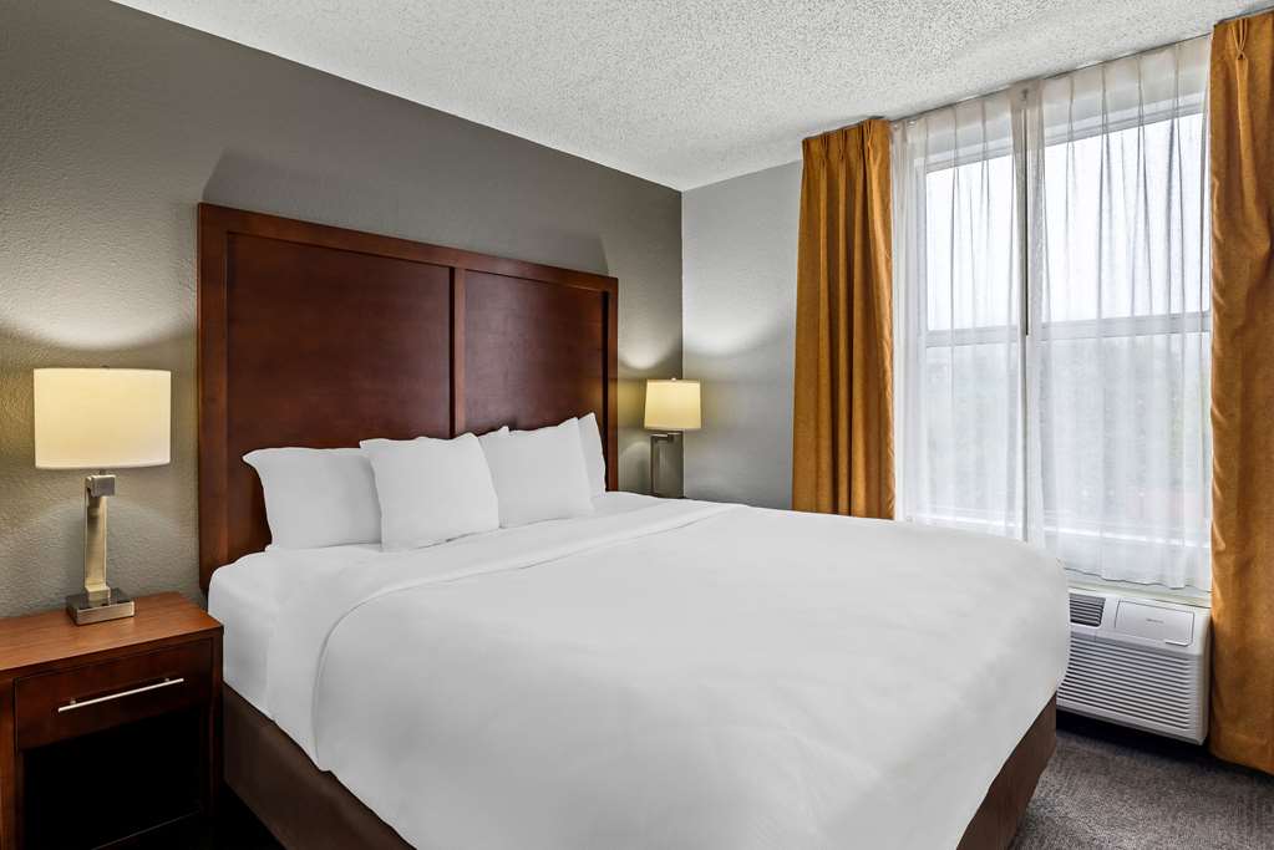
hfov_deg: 67.4
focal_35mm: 27
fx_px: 956
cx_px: 637
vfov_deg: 48.0
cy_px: 425
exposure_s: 1/6
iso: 250
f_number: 9
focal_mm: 27
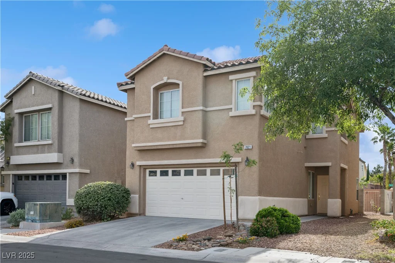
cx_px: 198
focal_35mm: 30
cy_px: 132
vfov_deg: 43.5
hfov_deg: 62.0
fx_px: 329
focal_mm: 30
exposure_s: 1/320
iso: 200
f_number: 8
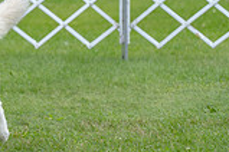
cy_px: -38
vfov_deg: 3.0
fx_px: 2926
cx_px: -138
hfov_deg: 4.4
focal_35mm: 460
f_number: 4.5
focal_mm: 126
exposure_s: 1/1000
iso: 400
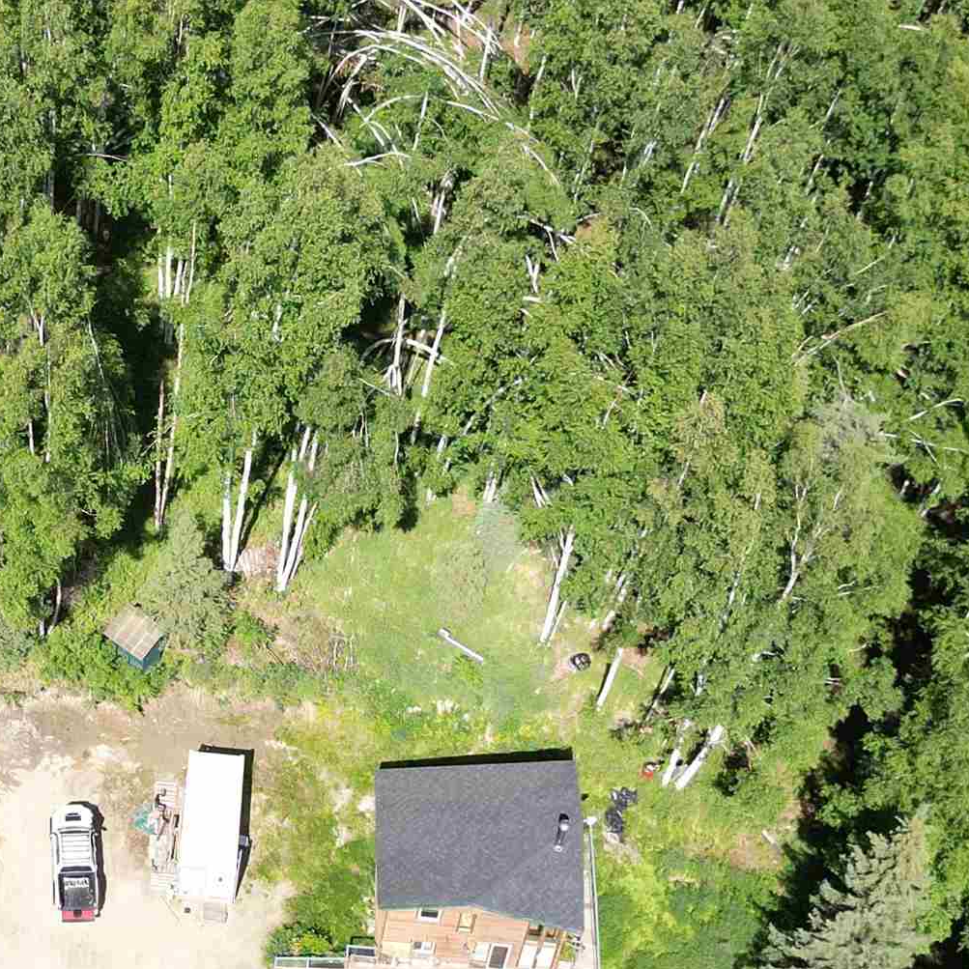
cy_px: 556
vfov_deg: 26.5
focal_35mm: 65
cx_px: 143
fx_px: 2059
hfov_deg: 25.8
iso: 100
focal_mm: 6.72
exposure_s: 1/1250
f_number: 1.7
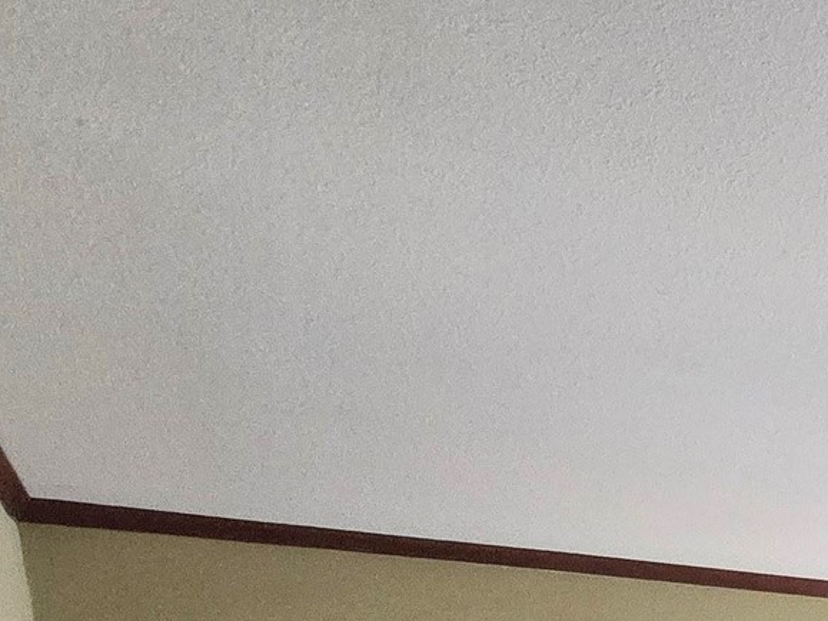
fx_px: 1100
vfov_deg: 22.5
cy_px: 1040
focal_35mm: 46
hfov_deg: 28.3
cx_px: 1223
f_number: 2.2
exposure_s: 1/60
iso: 500
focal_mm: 2.2
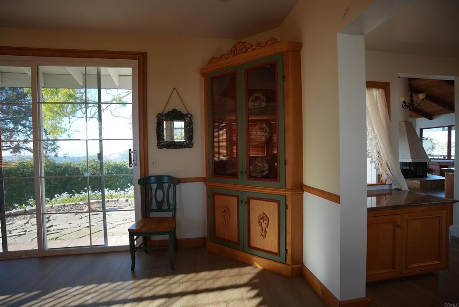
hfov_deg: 96.7
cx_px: 230
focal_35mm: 16
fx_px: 204
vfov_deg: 73.8
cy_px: 154
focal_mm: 16
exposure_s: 1/60
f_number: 4
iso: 125
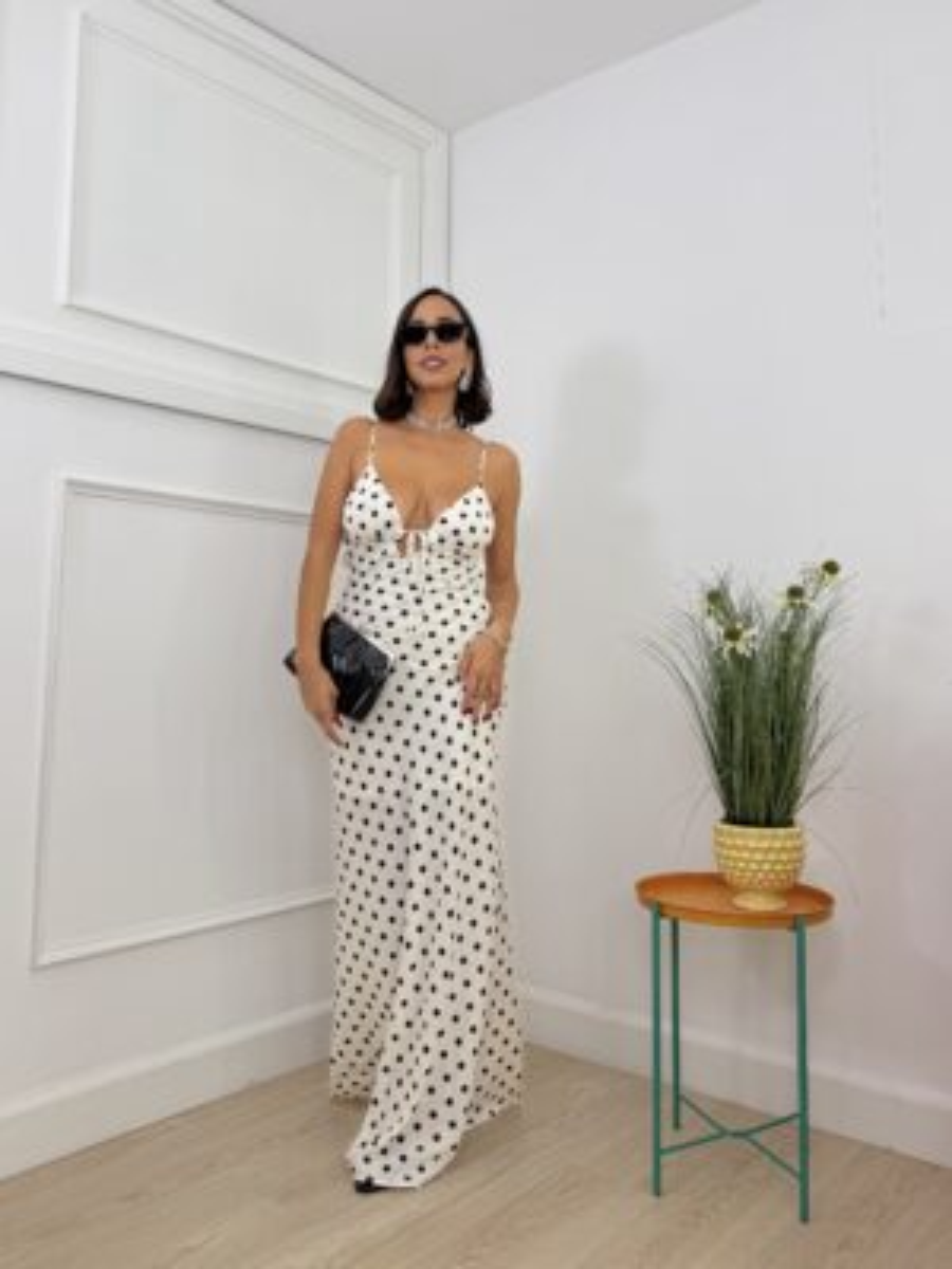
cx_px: 476
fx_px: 880
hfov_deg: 56.8
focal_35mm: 24
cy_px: 634
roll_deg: -0.8
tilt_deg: +6.2
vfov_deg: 71.6
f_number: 1.78
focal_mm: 6.76
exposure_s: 1/438
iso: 80
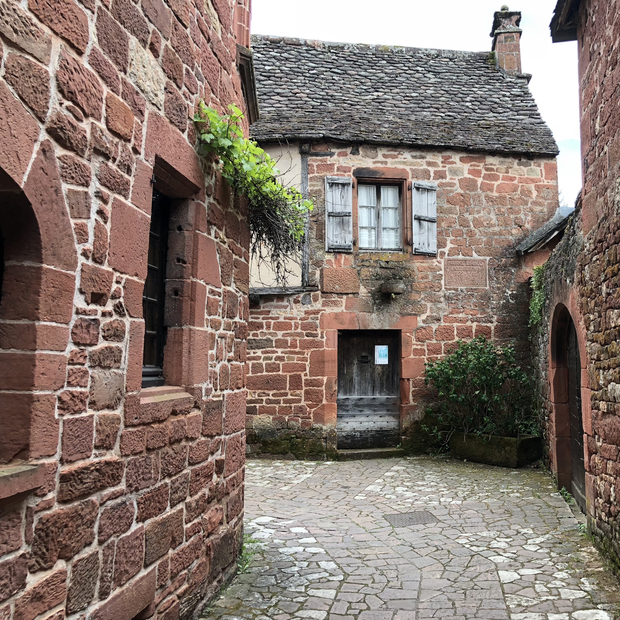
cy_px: 314
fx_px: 689
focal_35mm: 34
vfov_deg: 48.4
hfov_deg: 47.9
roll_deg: +0.8
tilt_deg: +6.4
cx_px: 399
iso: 25
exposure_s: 1/120
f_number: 1.8
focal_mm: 4
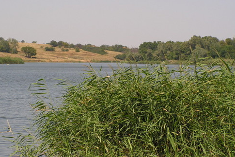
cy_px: 81
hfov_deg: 15.4
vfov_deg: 10.3
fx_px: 868
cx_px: 116
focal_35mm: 133
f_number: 4.8
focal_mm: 20.7
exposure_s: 1/400
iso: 64
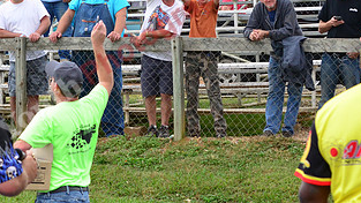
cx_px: 101
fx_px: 1838
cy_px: 75
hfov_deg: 11.2
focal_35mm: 192
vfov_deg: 6.3
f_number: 8
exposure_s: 1/1000
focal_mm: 66
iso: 1000
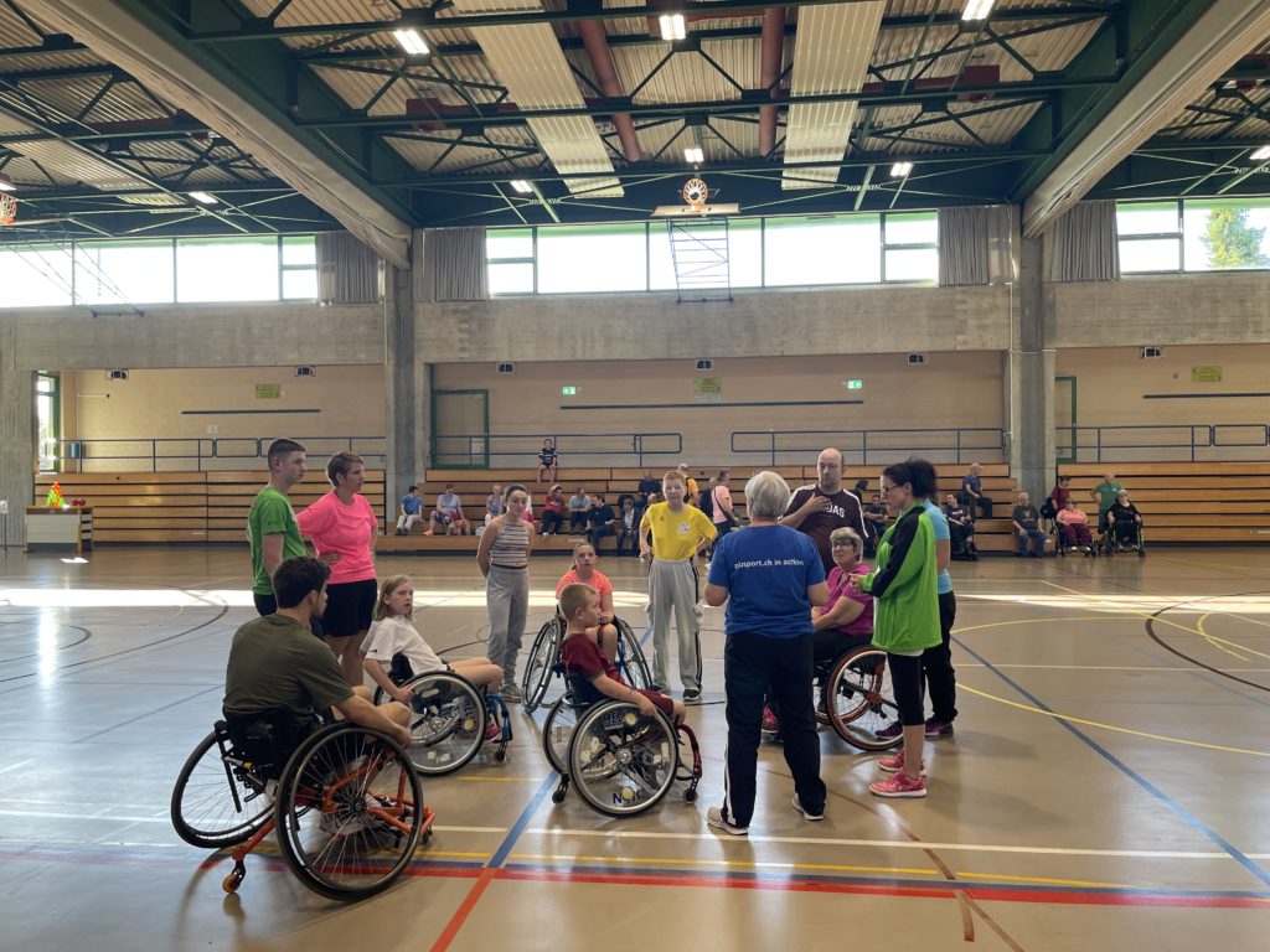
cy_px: 476
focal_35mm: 25
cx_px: 635
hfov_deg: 69.4
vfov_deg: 54.9
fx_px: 917
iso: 64
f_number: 1.6
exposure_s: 1/121
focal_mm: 5.1
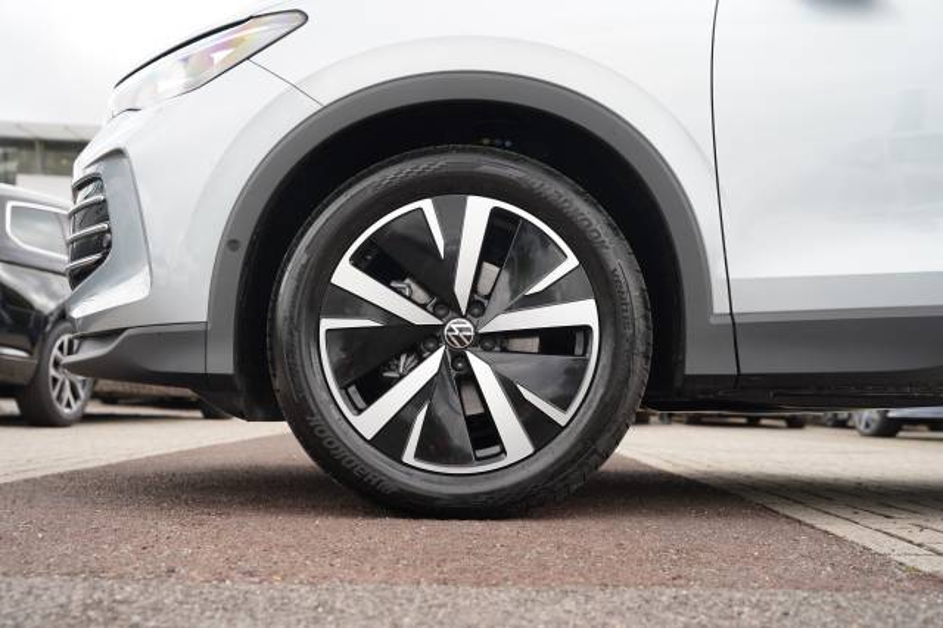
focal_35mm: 45
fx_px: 1168
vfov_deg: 30.1
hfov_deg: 44.0
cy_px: 314
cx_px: 472
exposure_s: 1/80
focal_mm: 44.6
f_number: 4.5
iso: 100
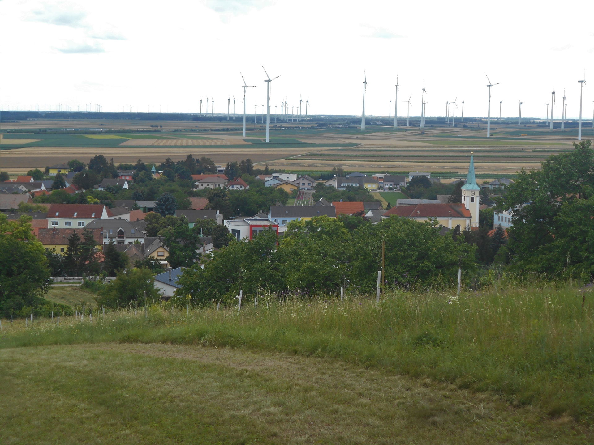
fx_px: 1133
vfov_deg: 22.3
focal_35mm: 66
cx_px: 297
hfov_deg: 29.4
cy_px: 222
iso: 80
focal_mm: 11.6
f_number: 5.3
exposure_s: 1/160
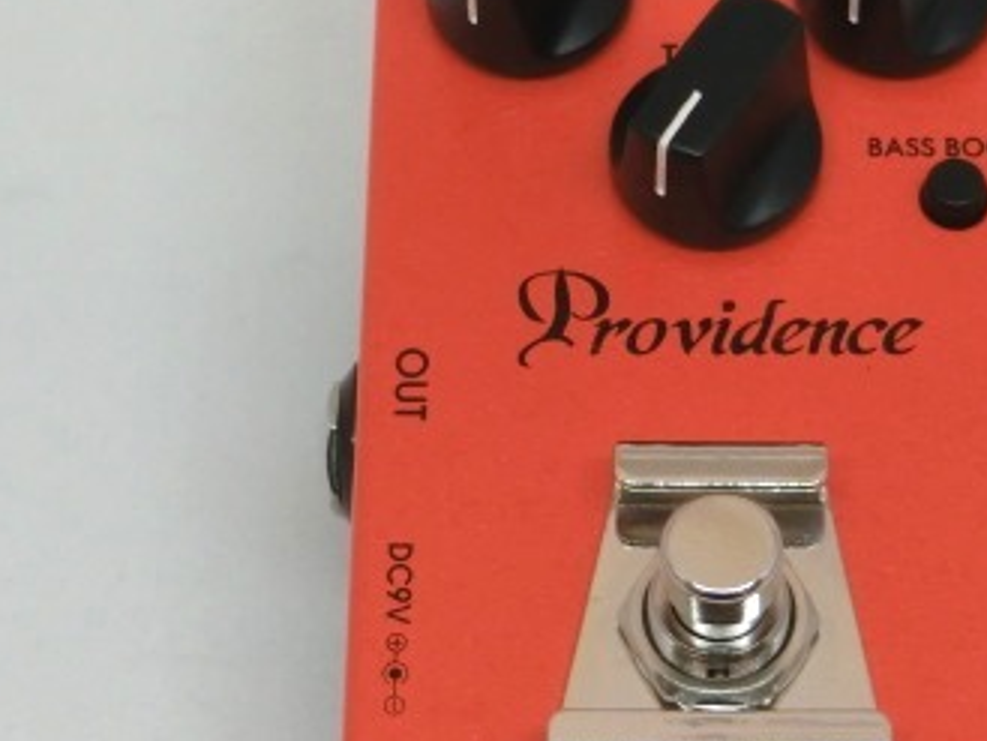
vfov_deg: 10.9
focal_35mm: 136
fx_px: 3879
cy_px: 462
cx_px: 660
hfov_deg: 14.5
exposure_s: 1/80
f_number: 5.2
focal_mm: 12.4
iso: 400
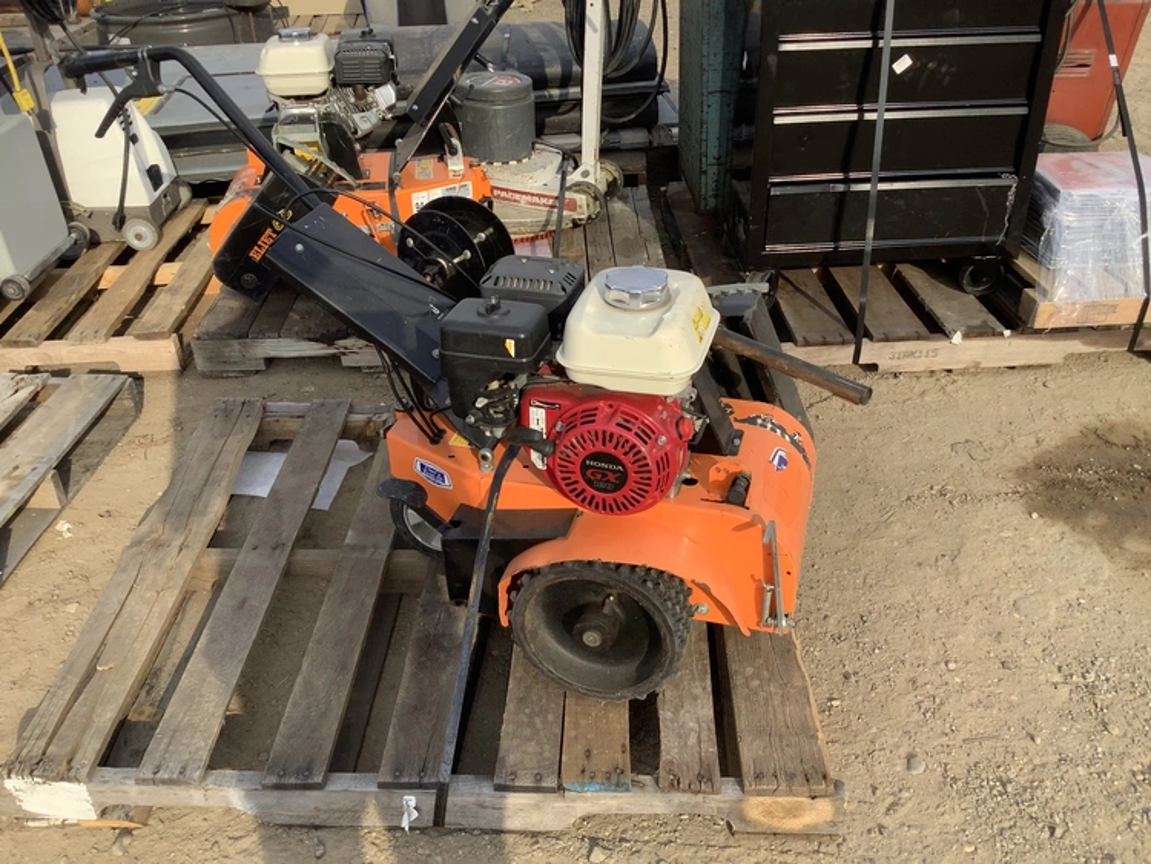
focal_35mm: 31
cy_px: 432
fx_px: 1031
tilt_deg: -33.0
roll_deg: +0.8
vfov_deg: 45.5
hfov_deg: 58.3
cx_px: 576
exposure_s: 1/433
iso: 25
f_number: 2.4
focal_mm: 3.3
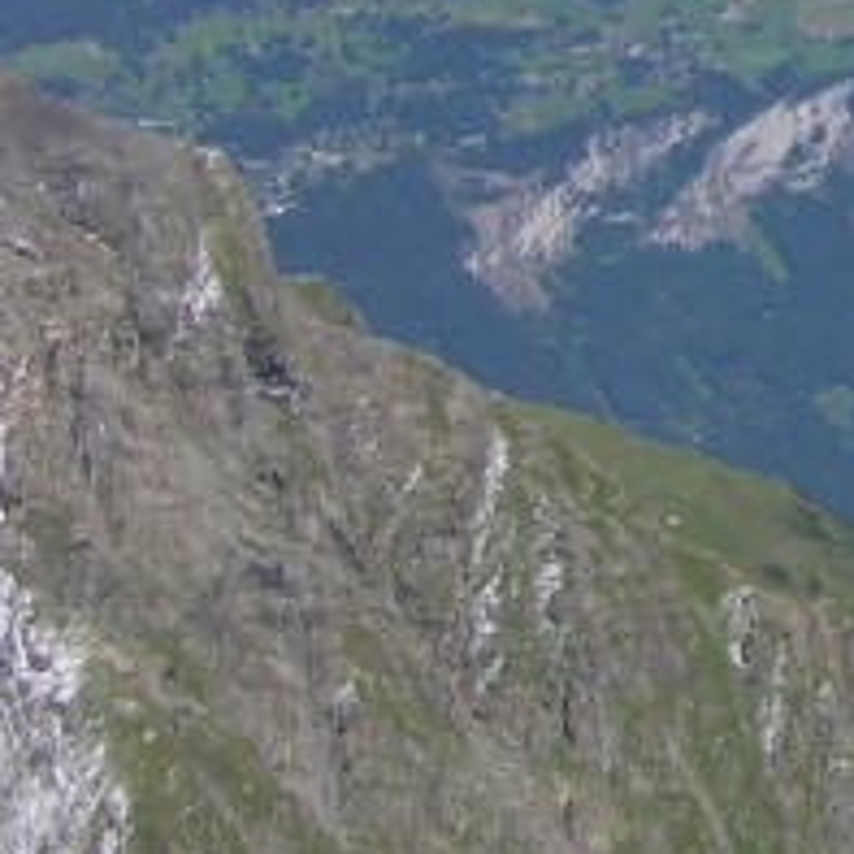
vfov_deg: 10.5
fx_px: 4494
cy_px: -442
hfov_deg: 9.5
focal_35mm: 161
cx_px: 2115
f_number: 6.3
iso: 50
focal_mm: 9
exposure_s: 1/263
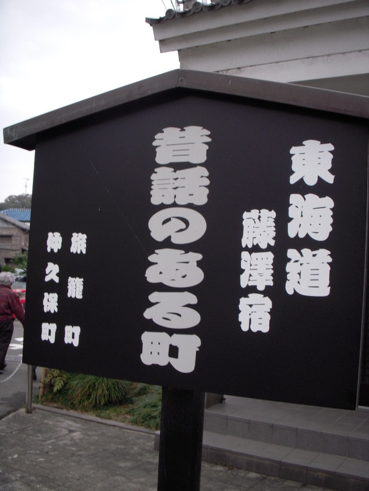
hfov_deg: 37.7
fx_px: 540
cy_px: 246
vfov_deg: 49.0
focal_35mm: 38
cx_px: 184
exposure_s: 1/50
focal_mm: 6.3
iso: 100
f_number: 3.3
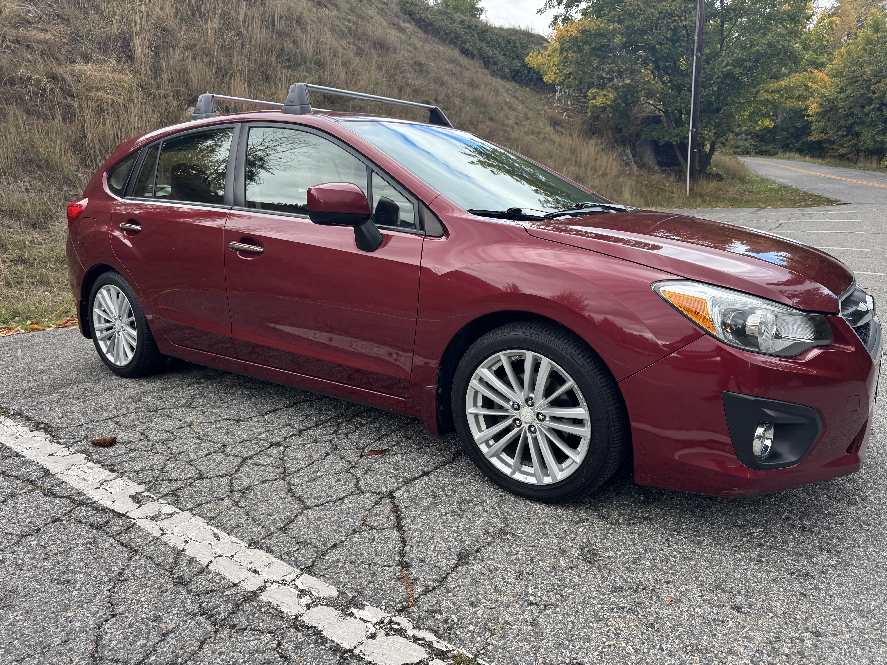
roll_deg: +0.6
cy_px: 332
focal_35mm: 24
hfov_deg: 71.6
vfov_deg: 56.8
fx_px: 615
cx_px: 444
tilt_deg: -11.3
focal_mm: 6.76
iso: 80
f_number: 1.78
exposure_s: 1/354
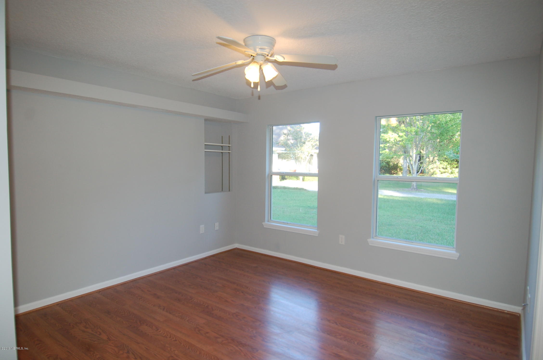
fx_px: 316
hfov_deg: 81.3
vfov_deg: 59.3
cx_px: 272
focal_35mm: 21
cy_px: 180
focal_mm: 14
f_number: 4
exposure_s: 1/60
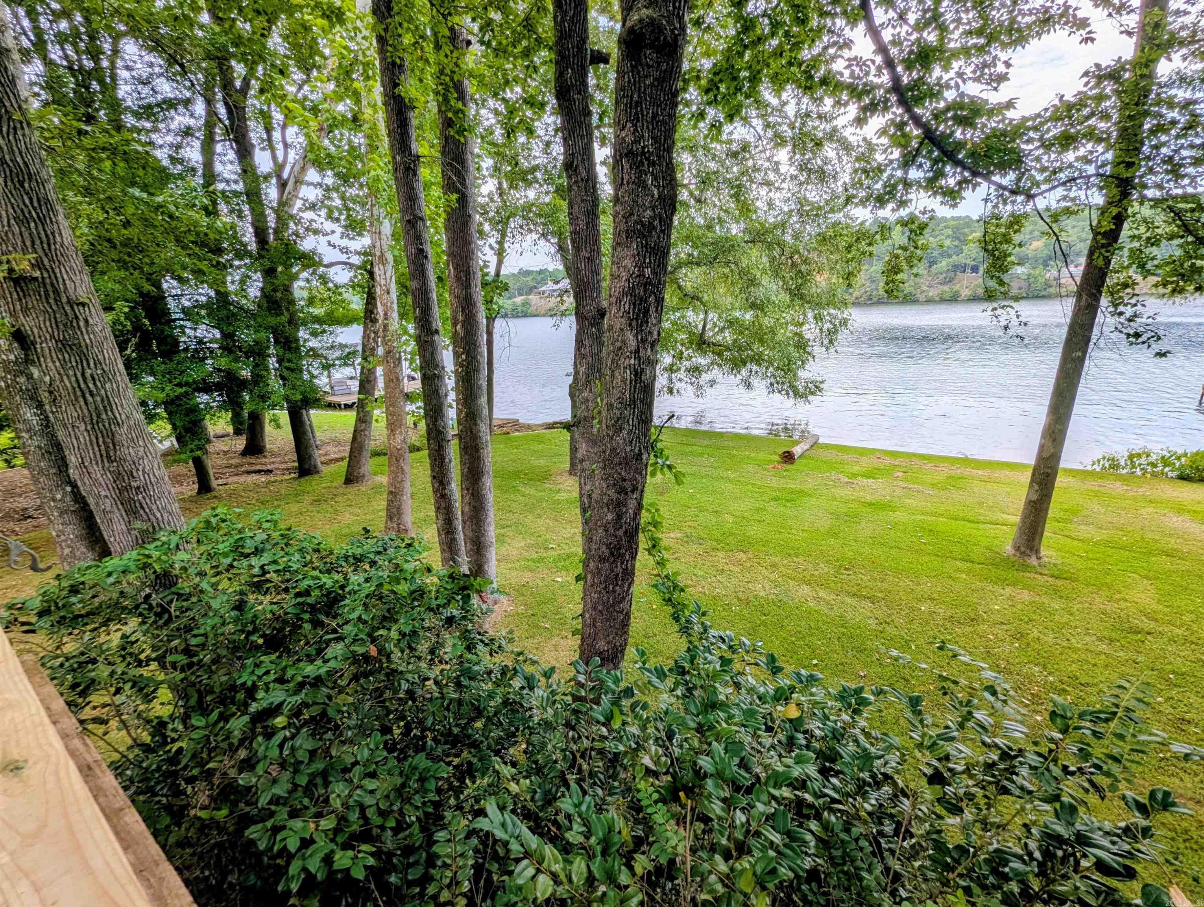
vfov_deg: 90.1
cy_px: 454
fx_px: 453
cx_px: 602
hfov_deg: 106.1
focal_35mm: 13
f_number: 2.2
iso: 40
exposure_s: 1/951
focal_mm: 1.95
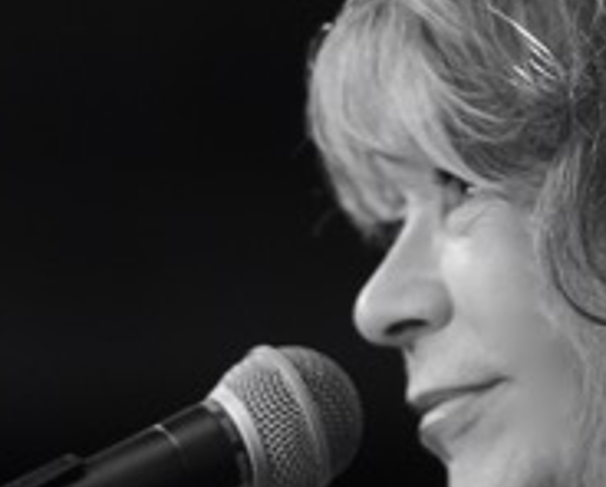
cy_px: 280
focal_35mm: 651
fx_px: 11701
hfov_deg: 3.0
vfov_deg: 2.4
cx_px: 534
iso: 6400
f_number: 2.8
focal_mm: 200
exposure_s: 1/30
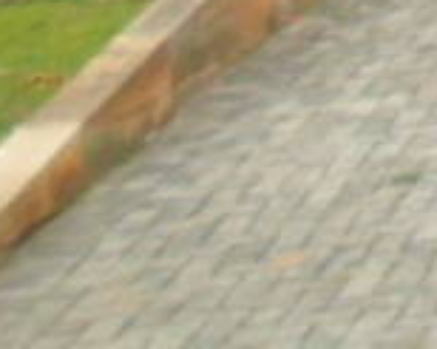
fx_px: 2094
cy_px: -445
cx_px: 1393
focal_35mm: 162
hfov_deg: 9.1
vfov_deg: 8.8
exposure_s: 1/1000
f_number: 2.5
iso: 80
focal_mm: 4.5
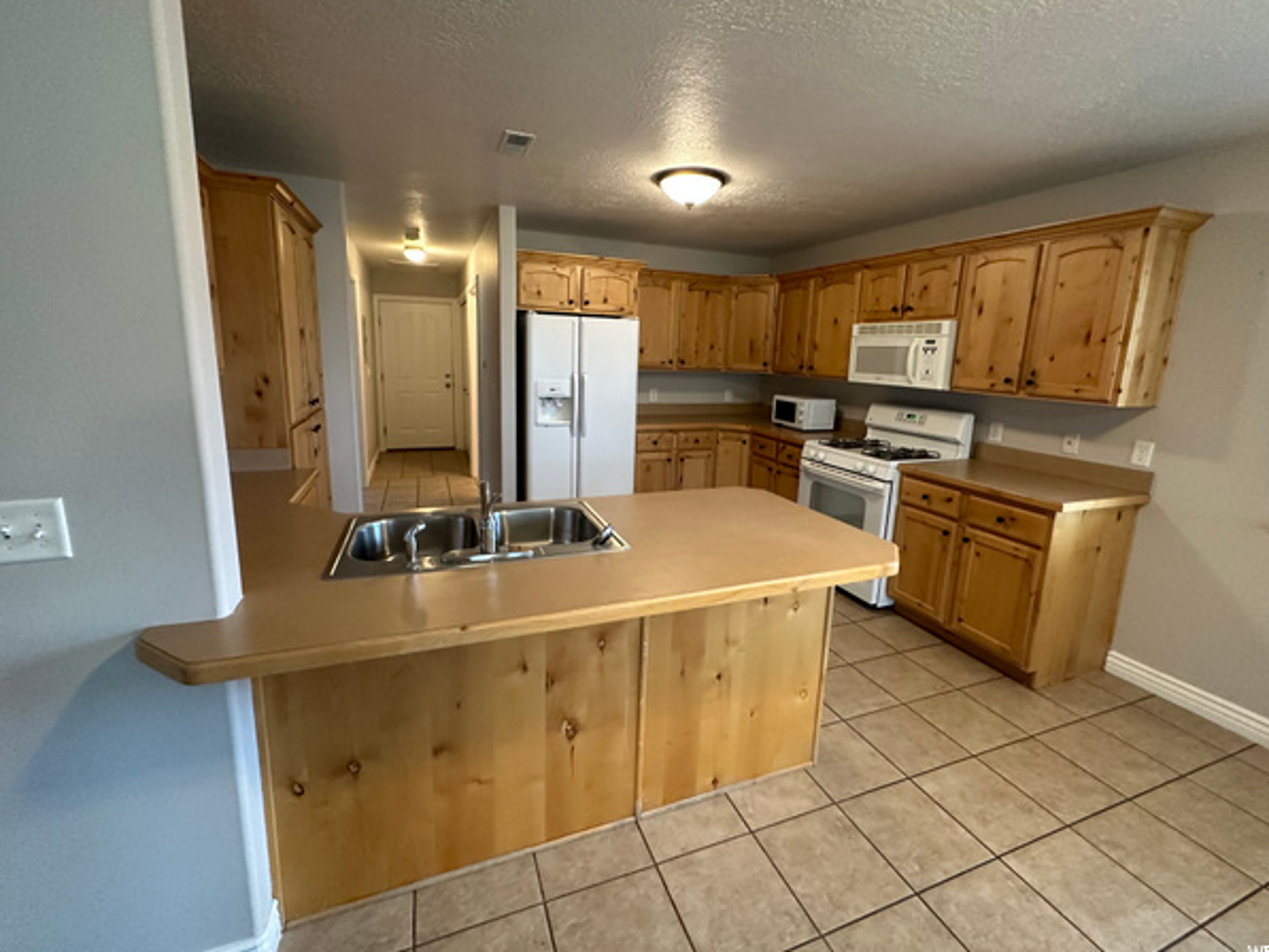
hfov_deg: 98.2
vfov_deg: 81.7
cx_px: 636
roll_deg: -2.3
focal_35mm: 15
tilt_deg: -11.7
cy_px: 450
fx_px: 550
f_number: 2.2
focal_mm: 2.22
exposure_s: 1/60
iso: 500
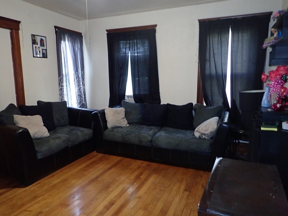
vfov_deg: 54.9
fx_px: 208
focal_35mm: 25
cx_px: 144
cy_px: 108
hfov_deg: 69.4
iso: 500
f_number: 2
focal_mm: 4.5
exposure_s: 1/30
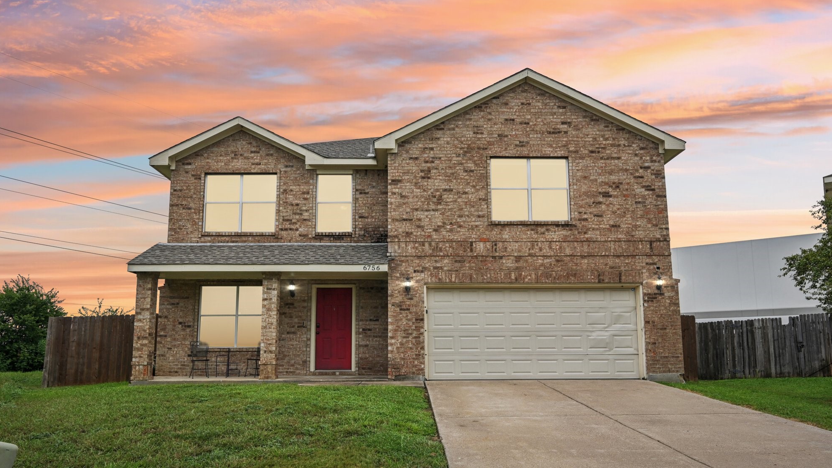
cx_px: 408
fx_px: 574
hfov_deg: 71.9
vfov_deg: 44.2
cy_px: 271
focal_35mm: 26
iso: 400
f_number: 8
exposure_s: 1/500
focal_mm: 24
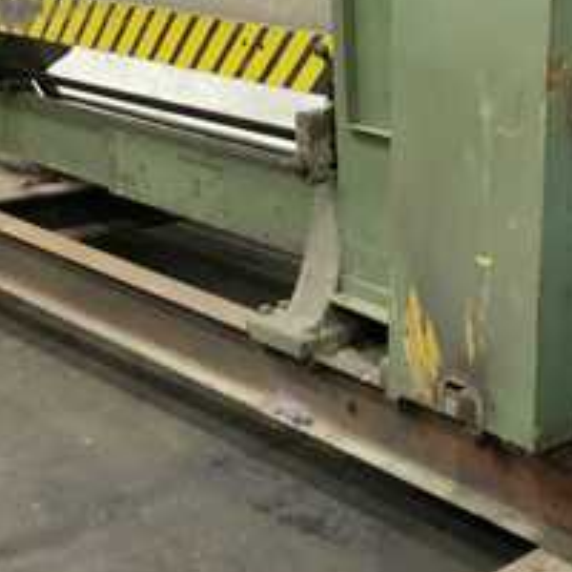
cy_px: 163
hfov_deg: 21.9
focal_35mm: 77
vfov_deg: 22.3
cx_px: 532
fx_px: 1440
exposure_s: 1/60
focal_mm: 3
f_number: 1.8
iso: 200
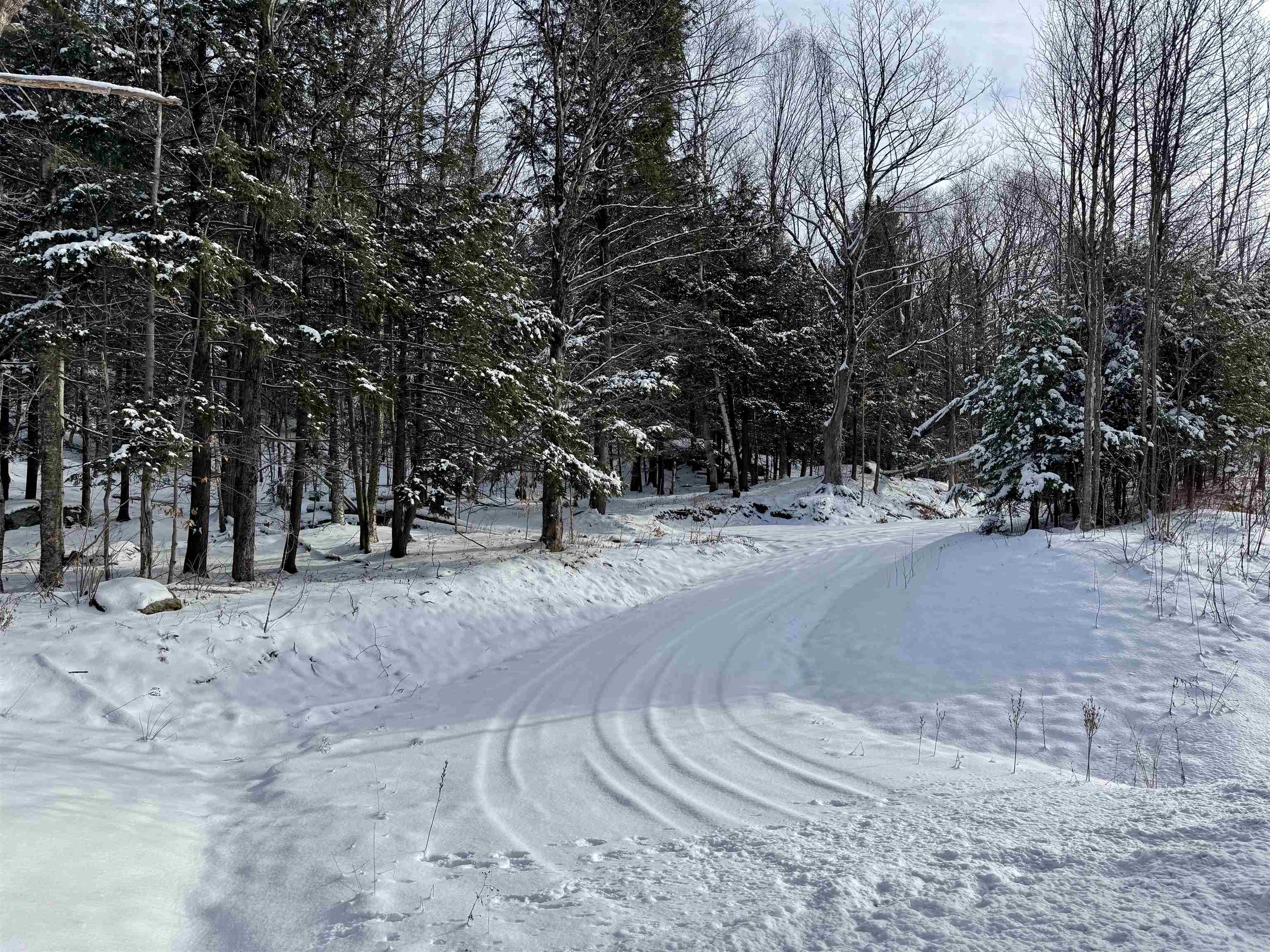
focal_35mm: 24
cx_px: 635
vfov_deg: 56.8
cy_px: 476
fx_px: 881
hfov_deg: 71.6
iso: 80
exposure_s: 1/4049
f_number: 1.78
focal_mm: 6.76
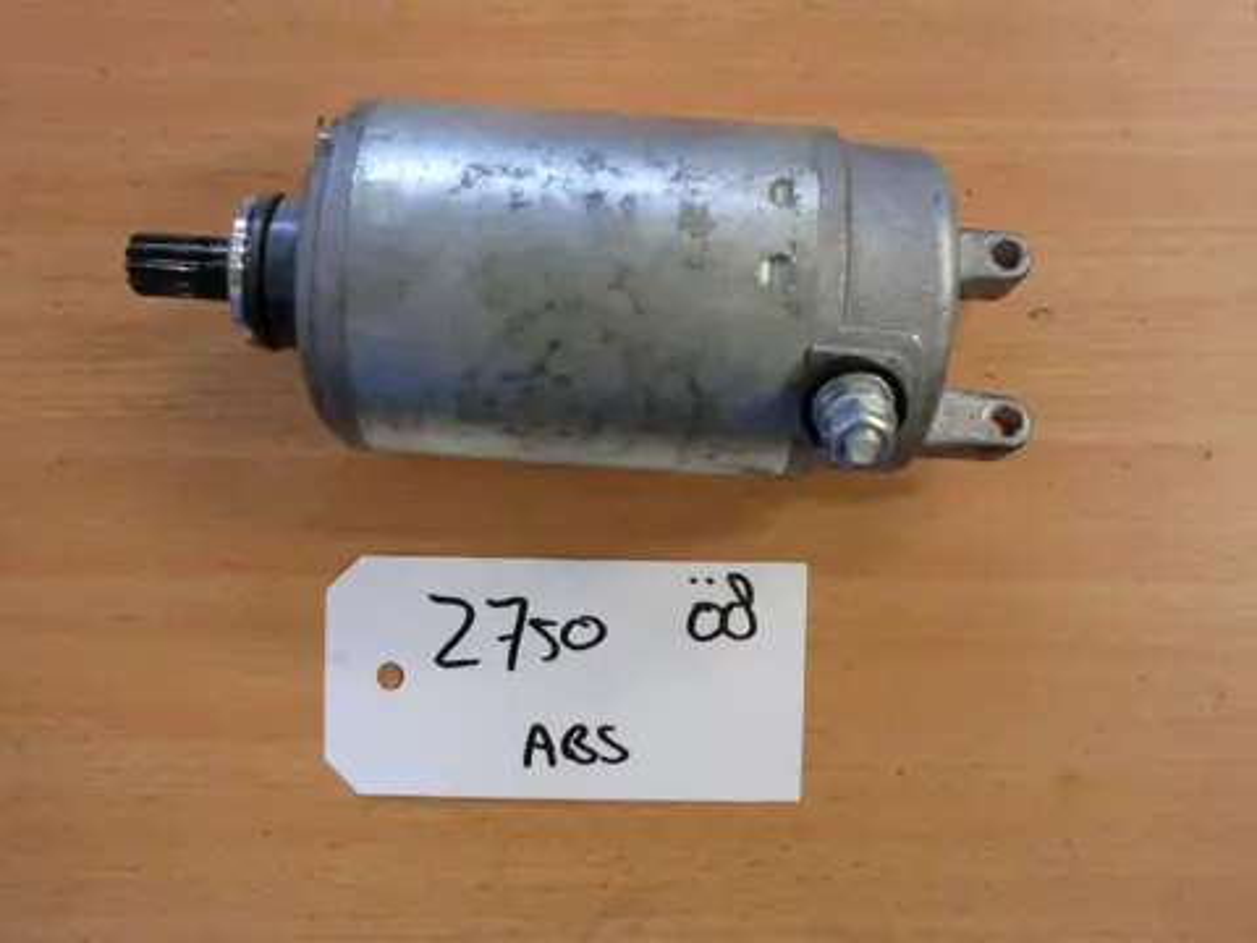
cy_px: 472
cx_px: 628
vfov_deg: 44.2
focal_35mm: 32
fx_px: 1162
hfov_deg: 56.8
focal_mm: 5.8
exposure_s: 1/60
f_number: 3.5
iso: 400
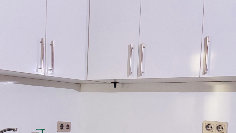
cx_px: 95
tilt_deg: -2.2
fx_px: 363
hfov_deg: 35.9
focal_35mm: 58
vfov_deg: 20.3
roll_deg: -3.0
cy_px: 121
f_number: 1.78
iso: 1600
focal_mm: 6.76
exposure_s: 1/17
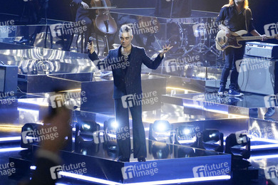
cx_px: 121
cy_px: 82
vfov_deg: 5.9
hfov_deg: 8.9
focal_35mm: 231
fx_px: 1784
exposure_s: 1/400
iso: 12800
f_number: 5.6
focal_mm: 200
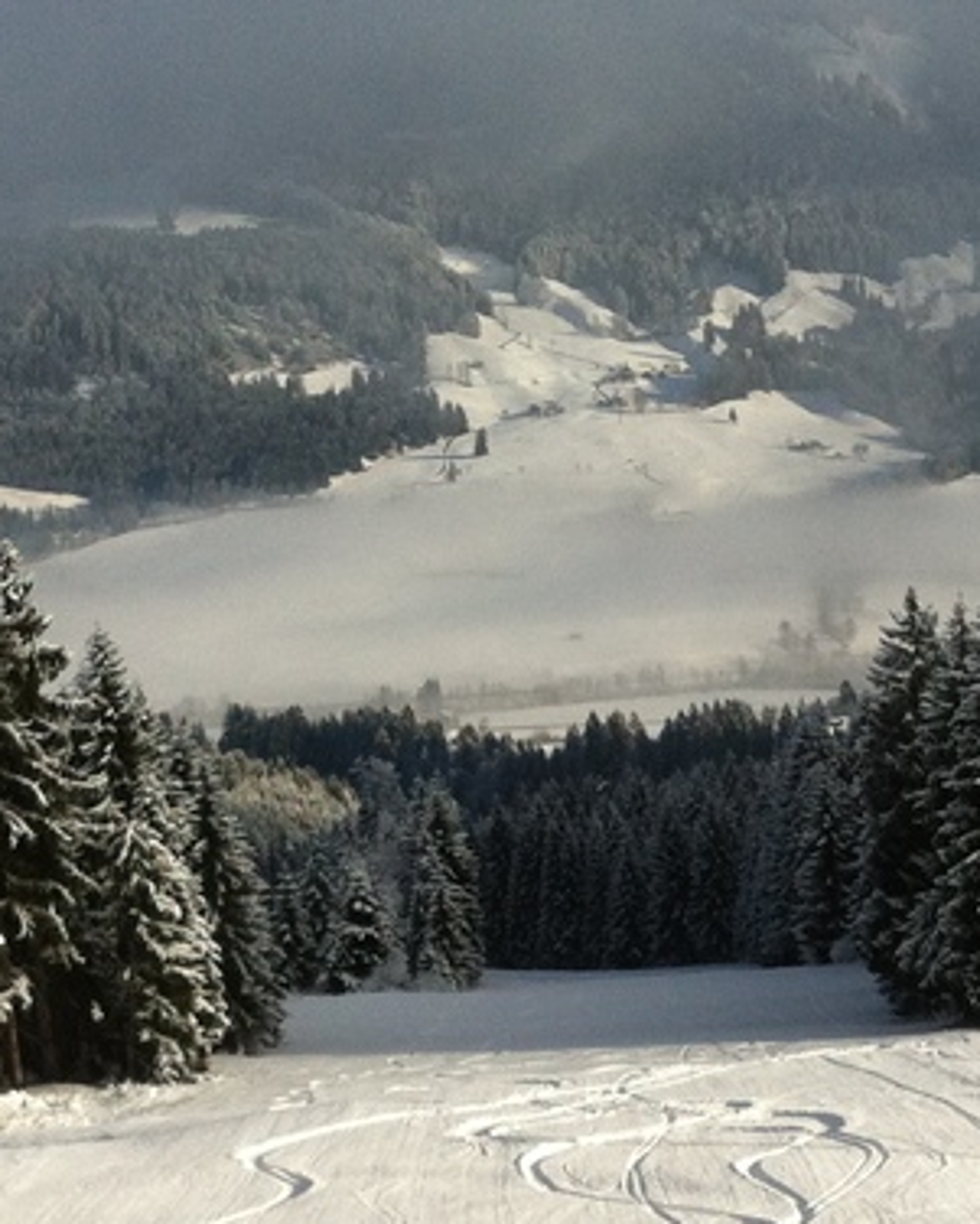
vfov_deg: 20.4
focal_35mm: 93
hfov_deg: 16.5
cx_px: 540
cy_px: 907
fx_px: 3370
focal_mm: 3.85
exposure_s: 1/2514
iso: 80
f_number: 2.8
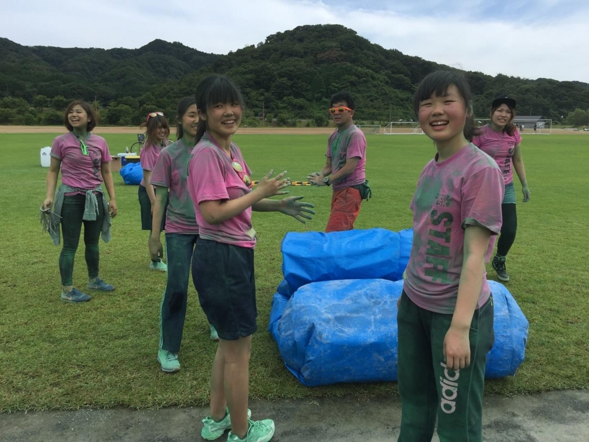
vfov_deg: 48.2
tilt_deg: -10.1
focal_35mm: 29
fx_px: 493
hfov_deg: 61.7
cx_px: 294
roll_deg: -2.8
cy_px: 221
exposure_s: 1/1364
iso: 32
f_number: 2.2
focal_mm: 4.15
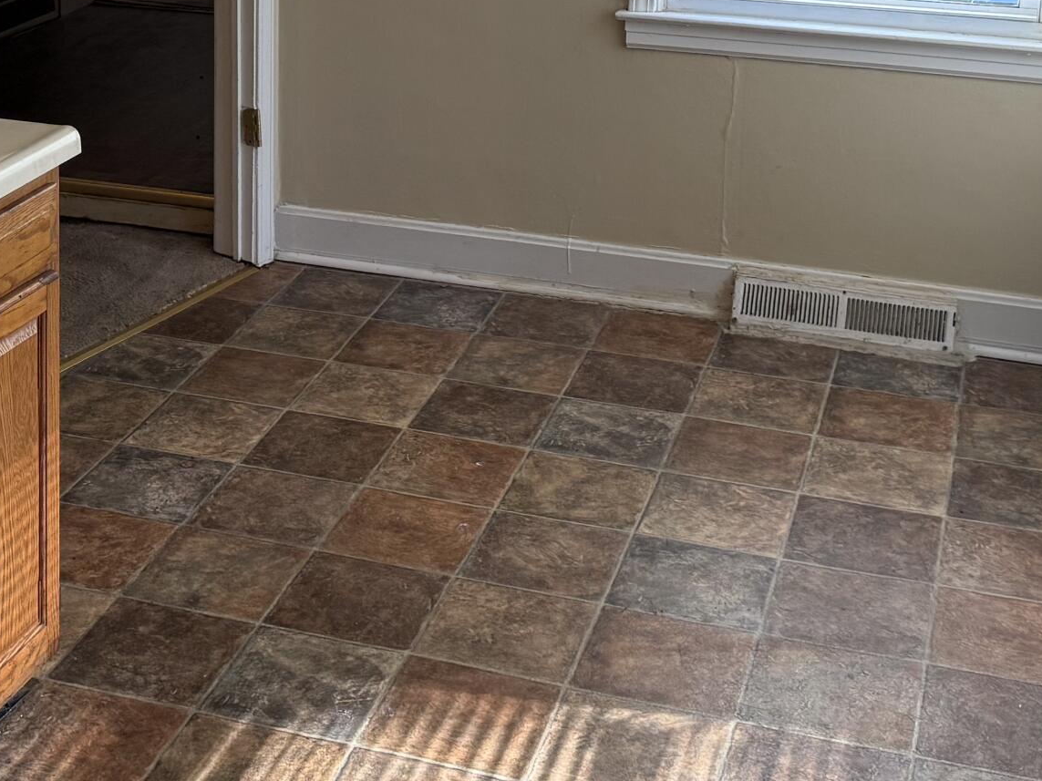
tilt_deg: -12.1
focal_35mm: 63
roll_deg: -0.2
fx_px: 1896
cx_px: 335
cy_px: -2
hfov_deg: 30.5
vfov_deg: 22.4
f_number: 1.78
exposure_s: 1/120
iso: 160
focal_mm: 6.76
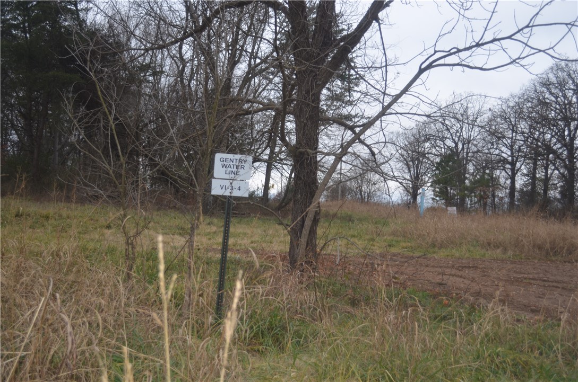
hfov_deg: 41.2
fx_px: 769
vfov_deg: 27.9
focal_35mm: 48
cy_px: 191
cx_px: 289
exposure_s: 1/200
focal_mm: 32
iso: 100
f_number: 4.8
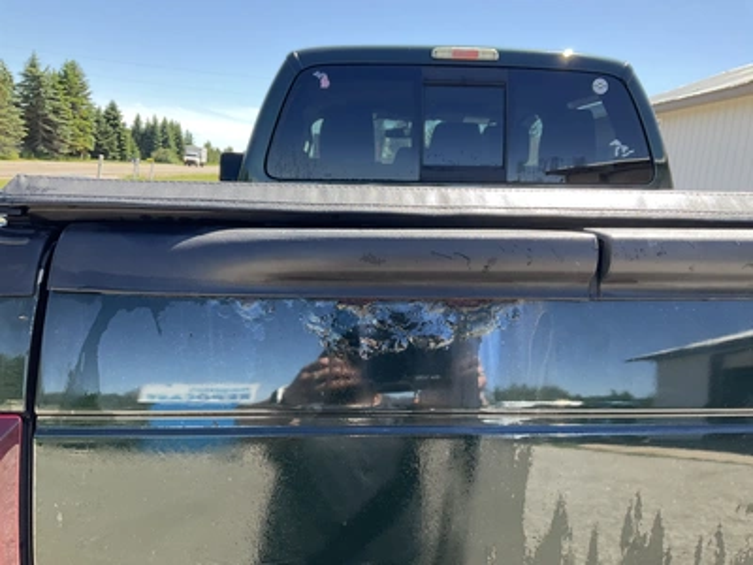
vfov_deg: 48.2
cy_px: 282
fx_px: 631
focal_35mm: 29
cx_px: 376
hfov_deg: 61.7
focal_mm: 3
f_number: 1.8
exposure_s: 1/270
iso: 25
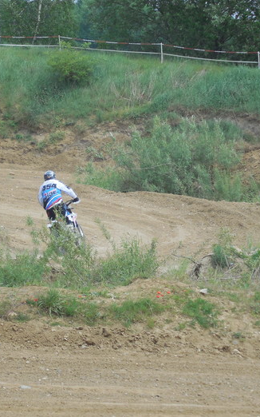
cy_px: 209
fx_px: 3448
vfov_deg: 6.9
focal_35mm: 304
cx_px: 89
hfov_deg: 4.3
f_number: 5.1
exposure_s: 1/400
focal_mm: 38.6
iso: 125
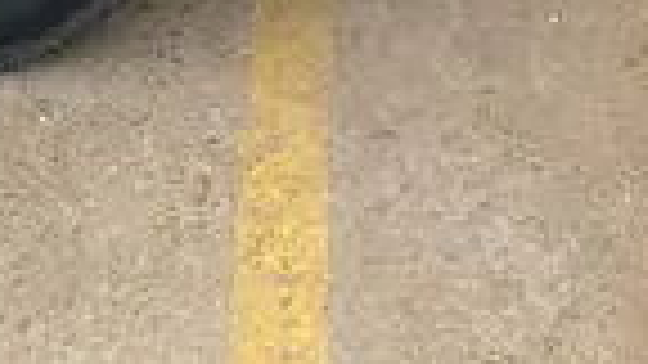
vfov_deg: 9.7
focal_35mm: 108
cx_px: 450
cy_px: -559
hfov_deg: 19.7
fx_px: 1856
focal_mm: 4.25
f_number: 1.8
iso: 32
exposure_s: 1/2141
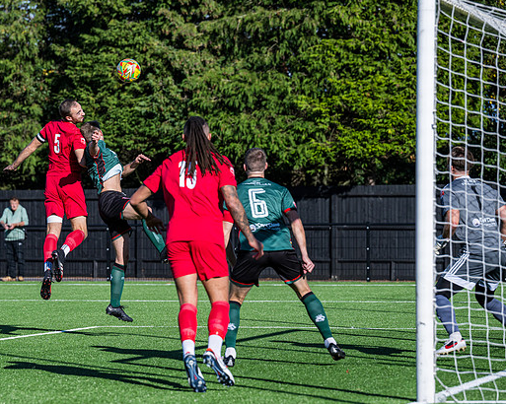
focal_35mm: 206
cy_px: 244
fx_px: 3084
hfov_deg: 9.4
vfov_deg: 7.5
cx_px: 125
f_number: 4
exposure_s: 1/3200
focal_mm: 135
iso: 200
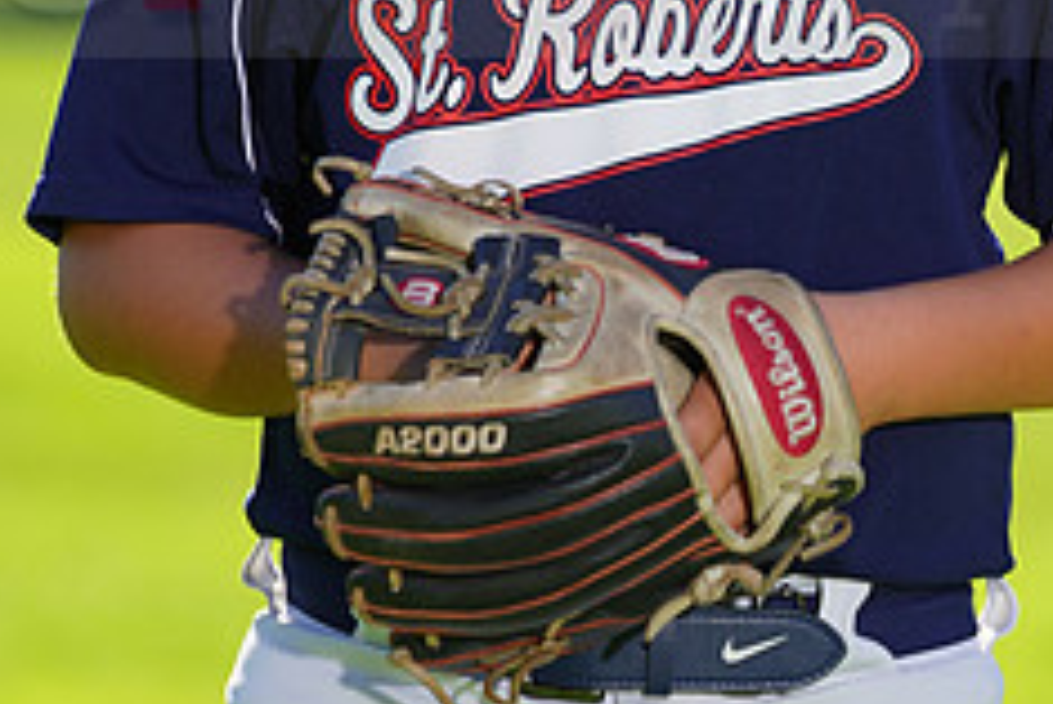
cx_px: 616
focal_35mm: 668
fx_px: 19550
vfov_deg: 2.1
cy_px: -85
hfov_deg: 3.1
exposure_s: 1/250
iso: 100
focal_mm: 271
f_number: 6.3
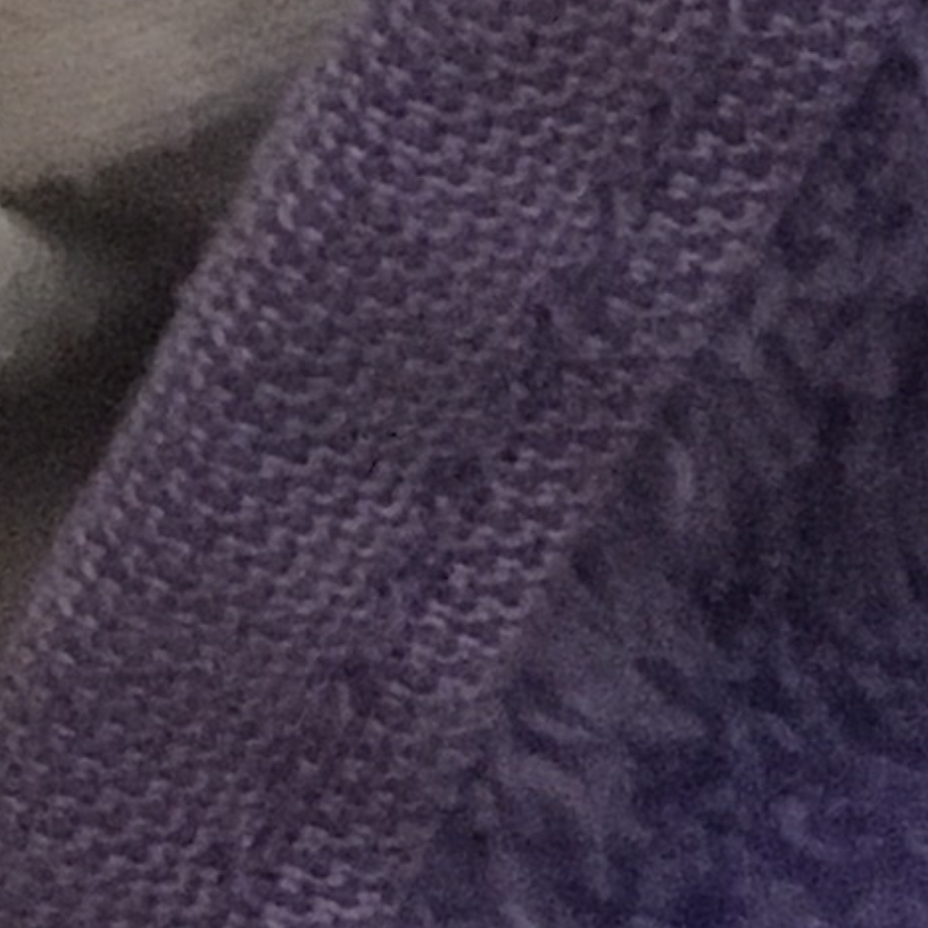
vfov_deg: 7.7
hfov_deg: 6.9
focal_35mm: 221
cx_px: -2138
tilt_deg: -34.6
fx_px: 6703
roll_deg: -32.8
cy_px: -609
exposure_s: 1/17
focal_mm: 4.15
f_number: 2.2
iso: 800
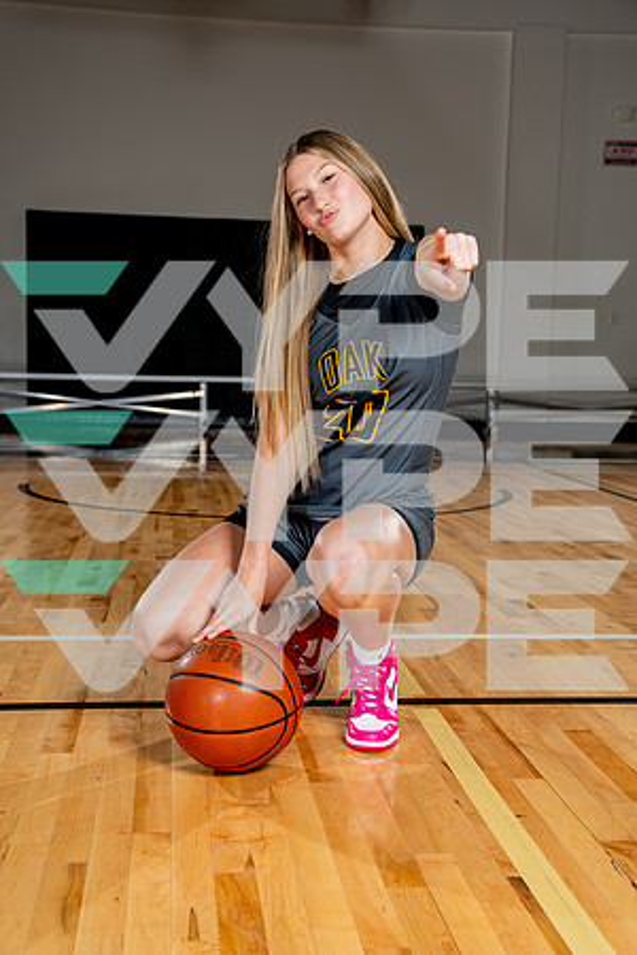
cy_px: 478
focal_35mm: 47
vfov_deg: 41.9
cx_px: 318
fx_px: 1247
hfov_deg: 28.6
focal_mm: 47
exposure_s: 1/250
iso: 200
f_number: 5.6
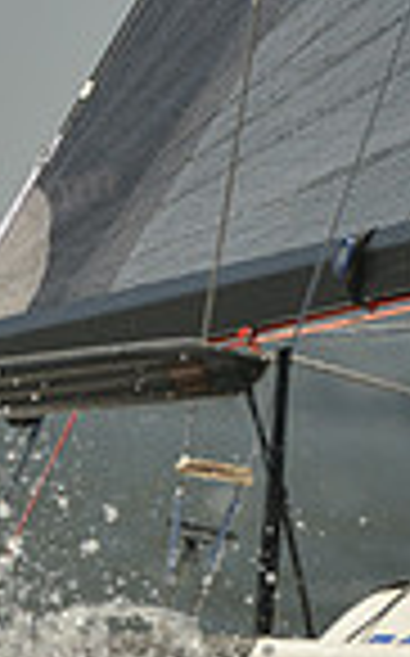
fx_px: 29091
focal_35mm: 1624
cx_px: -748
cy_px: 542
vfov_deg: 1.3
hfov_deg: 0.8
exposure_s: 1/1600
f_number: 10
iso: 280
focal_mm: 400
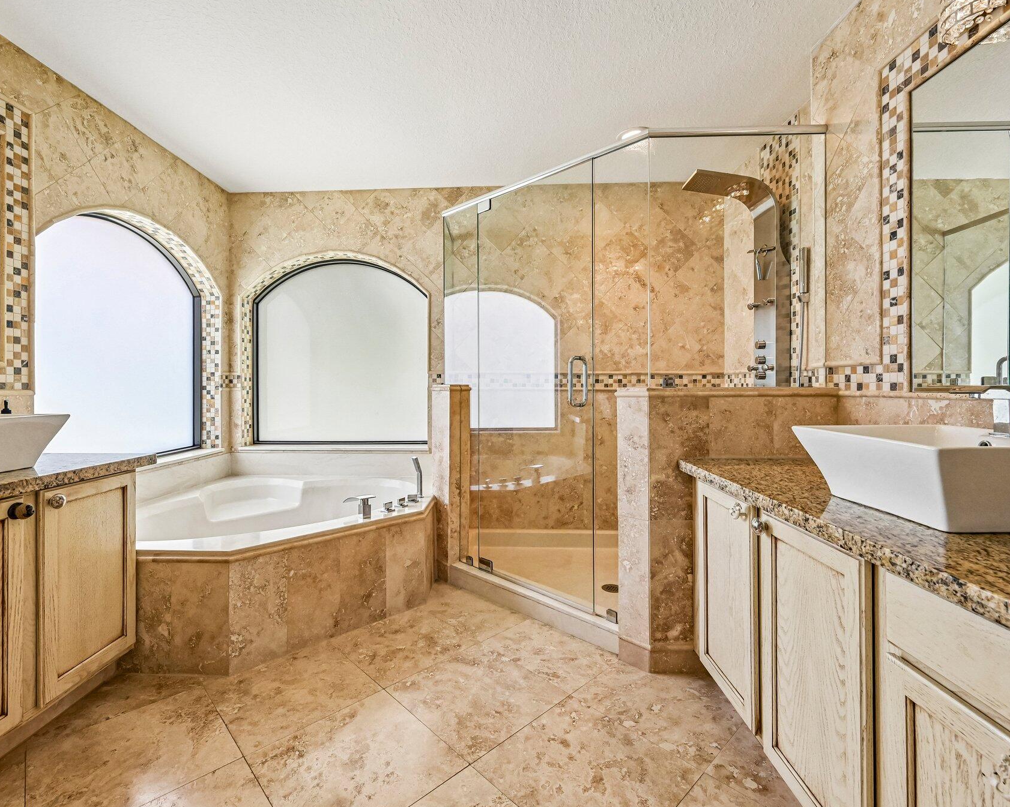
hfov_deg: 93.1
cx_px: 485
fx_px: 478
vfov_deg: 80.4
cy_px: 402
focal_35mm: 16
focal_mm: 14
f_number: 8
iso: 3200
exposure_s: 1/640
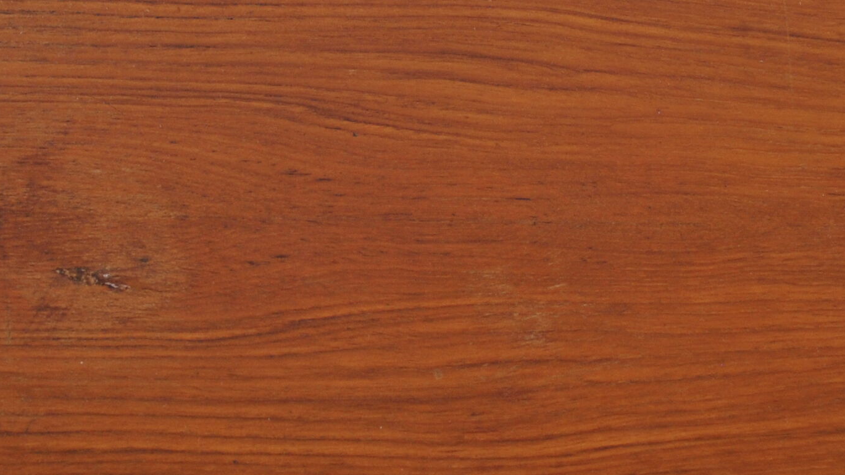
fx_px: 1994
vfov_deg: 13.6
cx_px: 373
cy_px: 173
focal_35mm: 89
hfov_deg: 23.9
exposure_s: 1/60
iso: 200
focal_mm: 20
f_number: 4
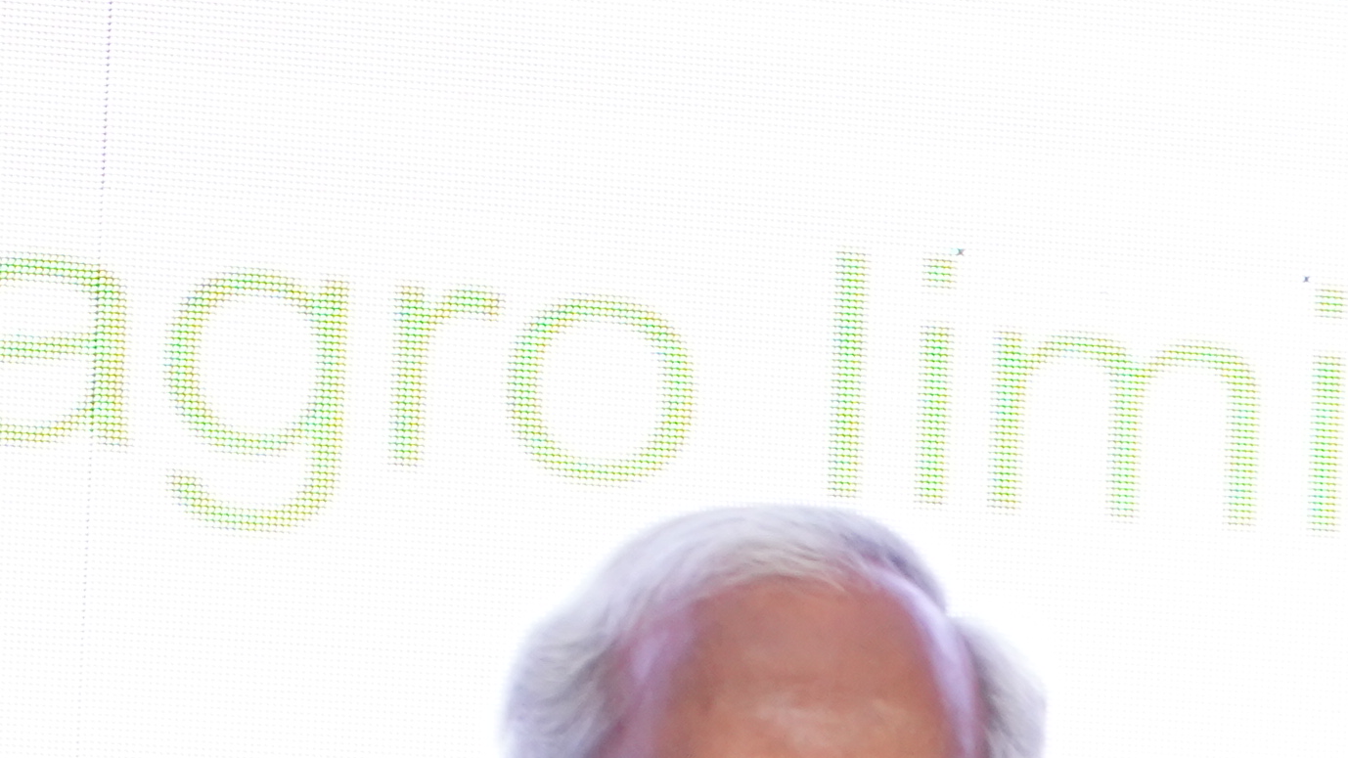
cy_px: 1261
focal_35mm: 269
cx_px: 1910
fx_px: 9615
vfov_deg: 4.5
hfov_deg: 7.9
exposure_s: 1/100
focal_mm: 59
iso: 1600
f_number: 5
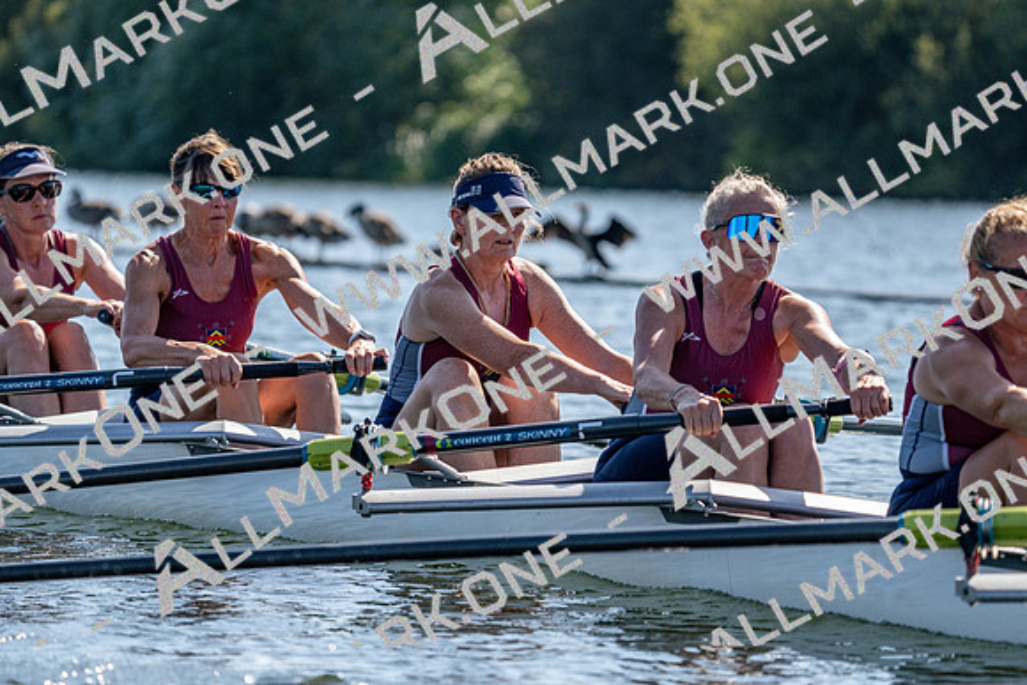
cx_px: 514
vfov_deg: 4.8
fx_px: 8103
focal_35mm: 284
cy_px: 342
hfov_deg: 7.3
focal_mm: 284
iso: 400
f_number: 5.6
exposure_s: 1/2000
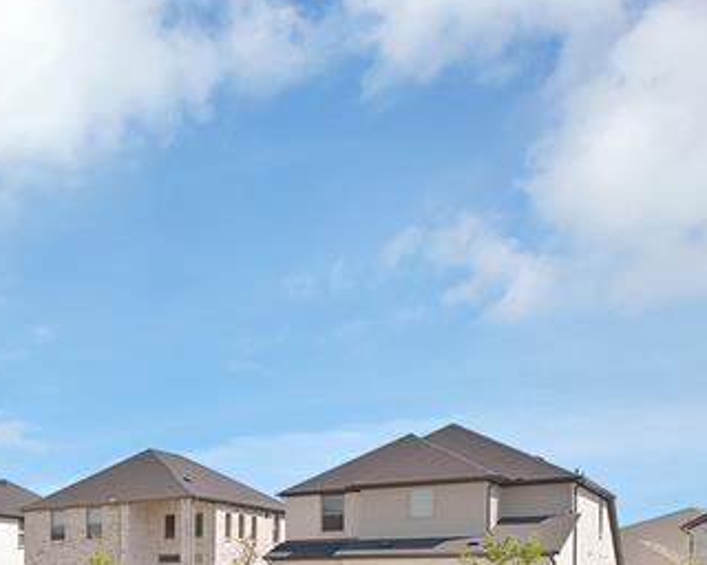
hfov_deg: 36.6
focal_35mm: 36
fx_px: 753
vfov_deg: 36.4
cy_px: 584
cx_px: -170
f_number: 9
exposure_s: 1/160
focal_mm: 12
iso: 640
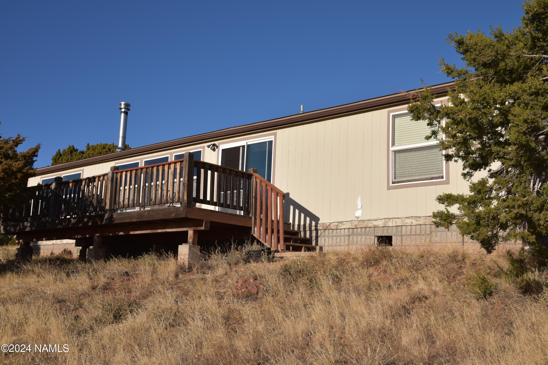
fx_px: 639
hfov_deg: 46.4
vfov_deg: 31.9
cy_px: 182
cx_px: 274
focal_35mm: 42
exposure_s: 1/200
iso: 100
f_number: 11
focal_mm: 42
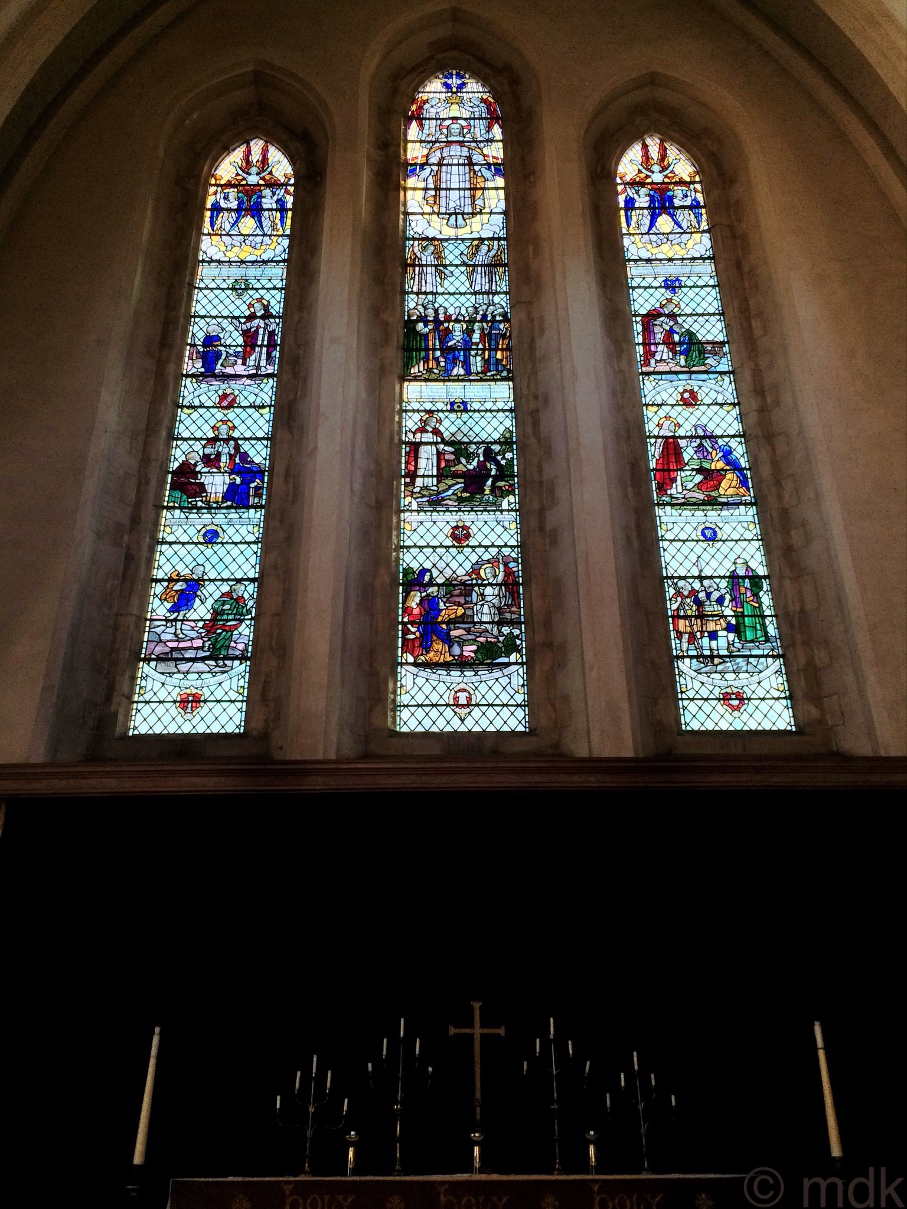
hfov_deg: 48.2
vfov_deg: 61.7
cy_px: 604
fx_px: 1013
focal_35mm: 29
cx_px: 454
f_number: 2.2
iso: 64
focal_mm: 4.15
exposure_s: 1/100
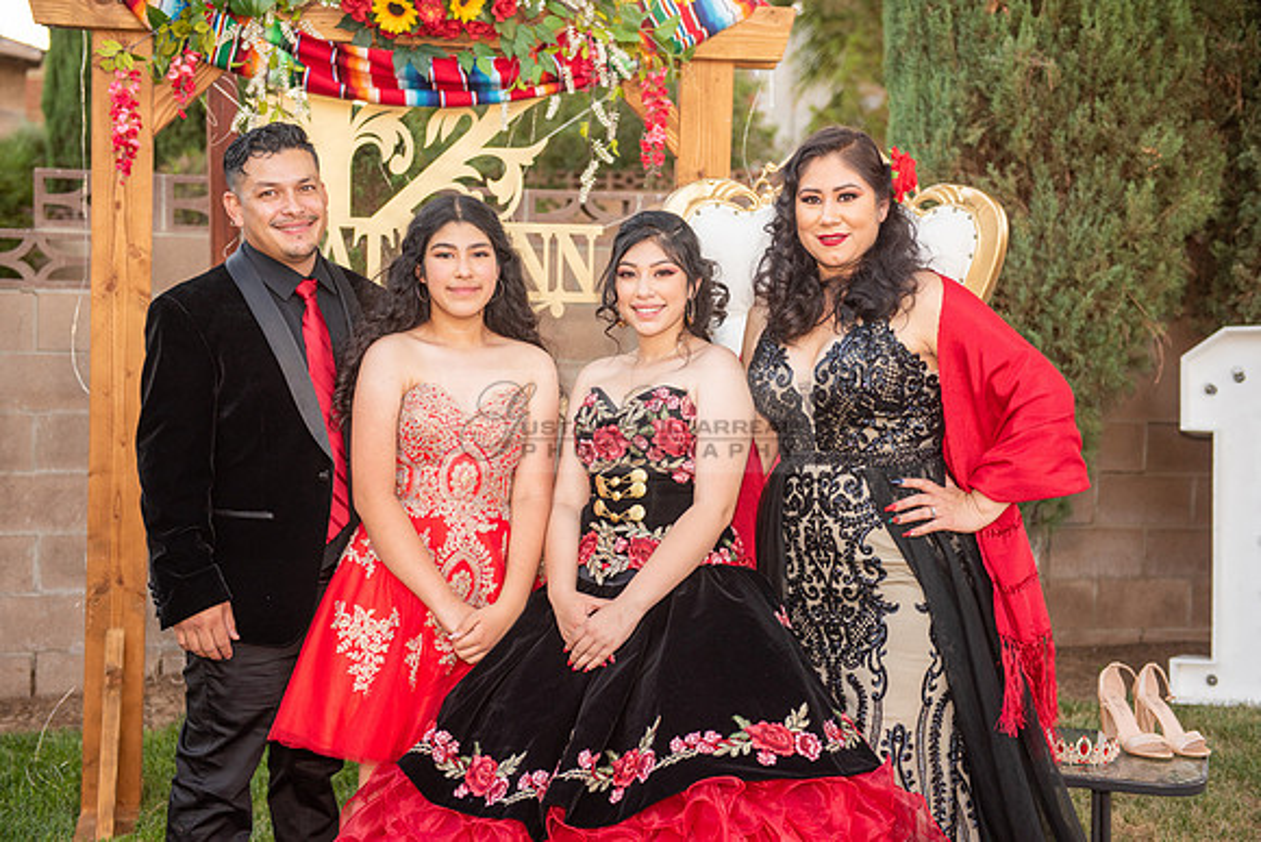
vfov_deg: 24.6
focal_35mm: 55
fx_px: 1927
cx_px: 630
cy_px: 421
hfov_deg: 36.2
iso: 400
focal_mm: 55
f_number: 3.5
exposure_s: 1/200
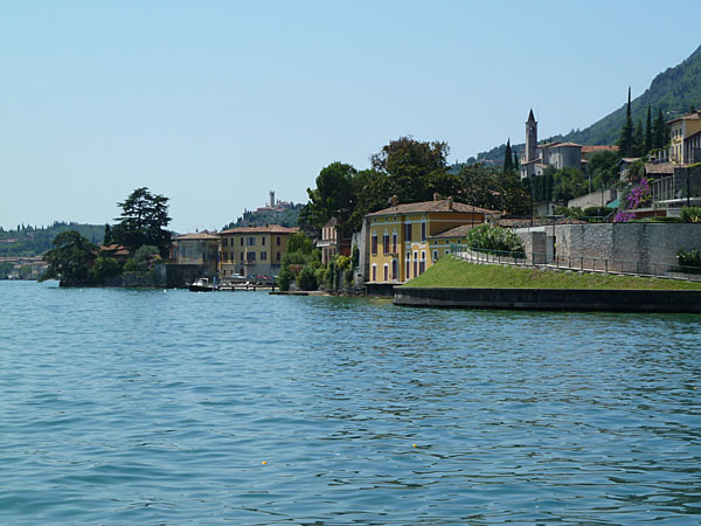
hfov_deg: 23.6
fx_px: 1681
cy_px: 263
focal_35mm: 83
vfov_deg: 17.8
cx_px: 350
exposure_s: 1/500
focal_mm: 13.7
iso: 80
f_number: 5
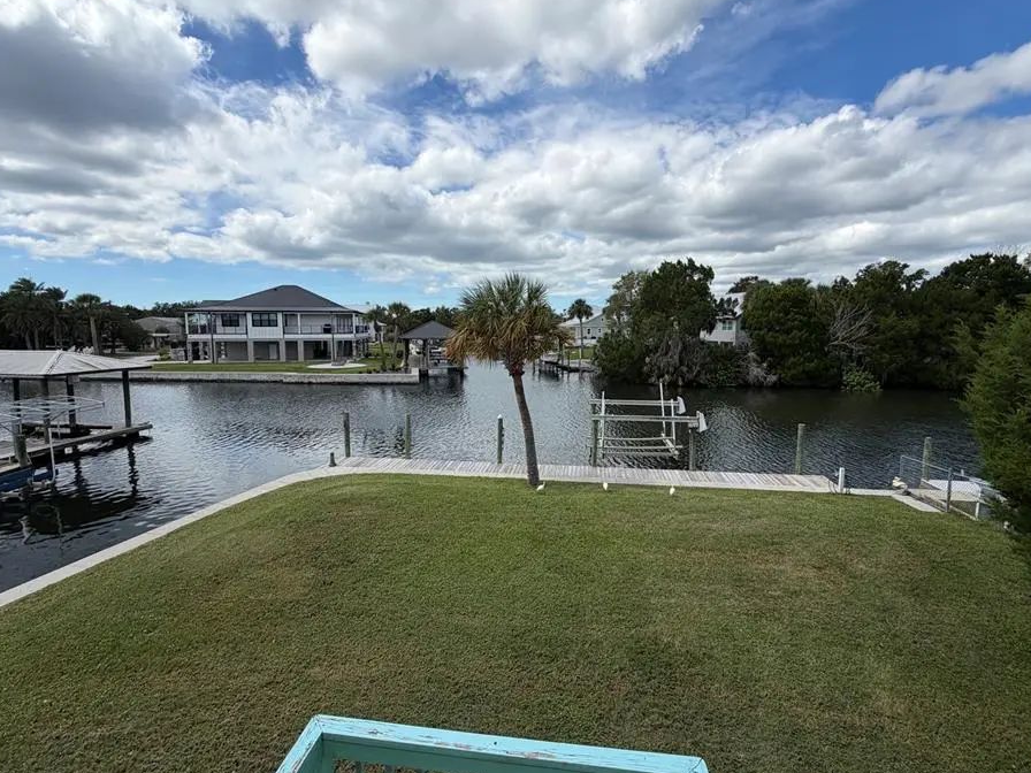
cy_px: 374
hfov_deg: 94.5
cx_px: 525
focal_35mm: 16
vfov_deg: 78.1
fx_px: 477
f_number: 2.2
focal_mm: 2.22
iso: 20
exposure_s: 1/1145
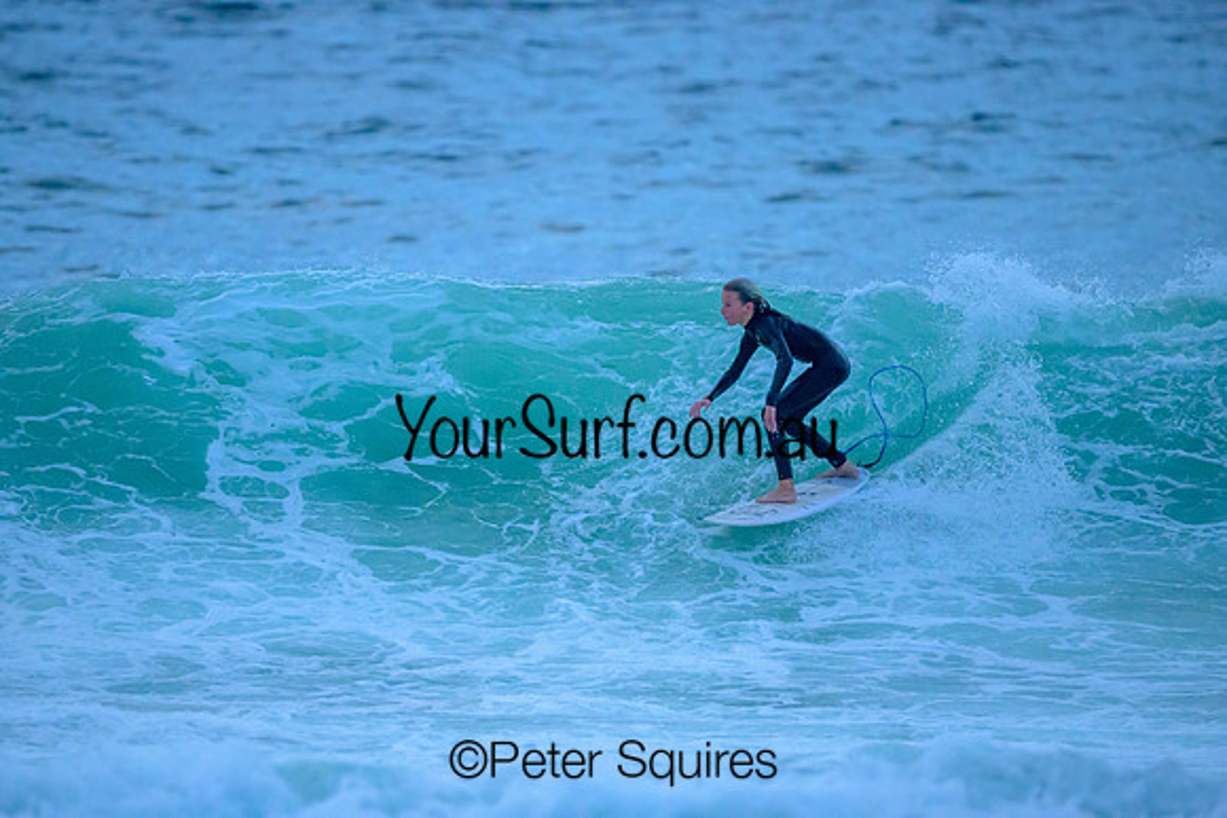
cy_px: 409
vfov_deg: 1.7
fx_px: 27272
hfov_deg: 2.6
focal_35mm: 800
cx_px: 614
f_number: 6.3
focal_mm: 800
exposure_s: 1/2000
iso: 5000
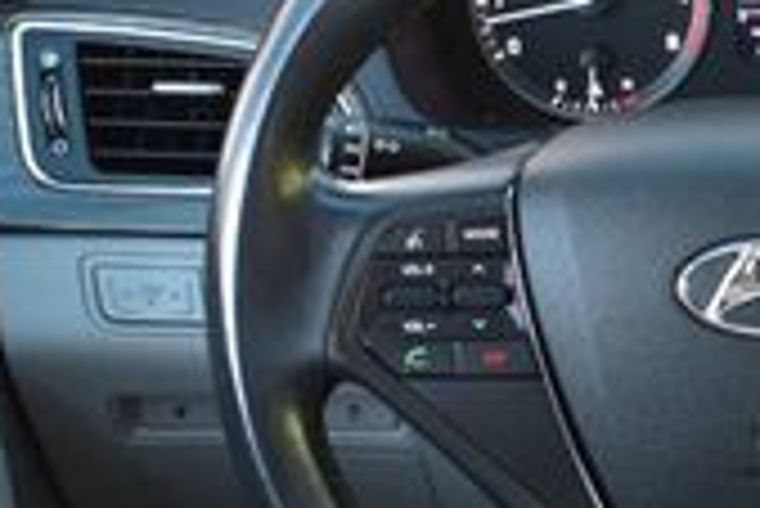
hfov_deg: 18.9
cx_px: 904
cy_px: 328
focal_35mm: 102
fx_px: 2155
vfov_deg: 13.4
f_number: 6.3
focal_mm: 18
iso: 450
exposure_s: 1/15
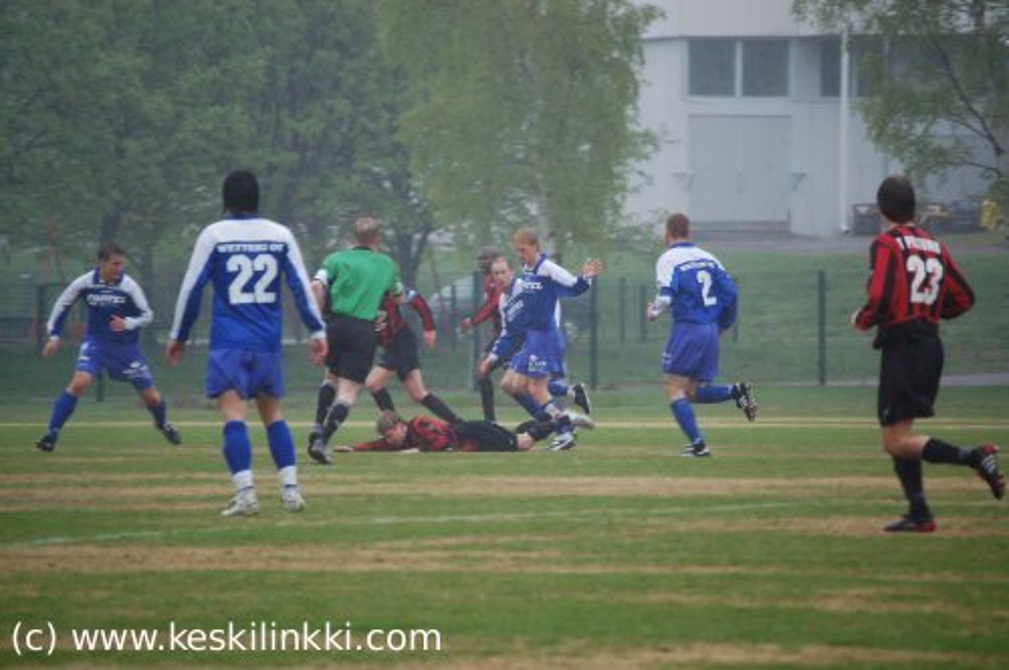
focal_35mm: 300
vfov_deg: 4.6
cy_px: 335
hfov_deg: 6.9
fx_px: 8397
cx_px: 504
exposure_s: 1/250
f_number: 5.6
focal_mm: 200
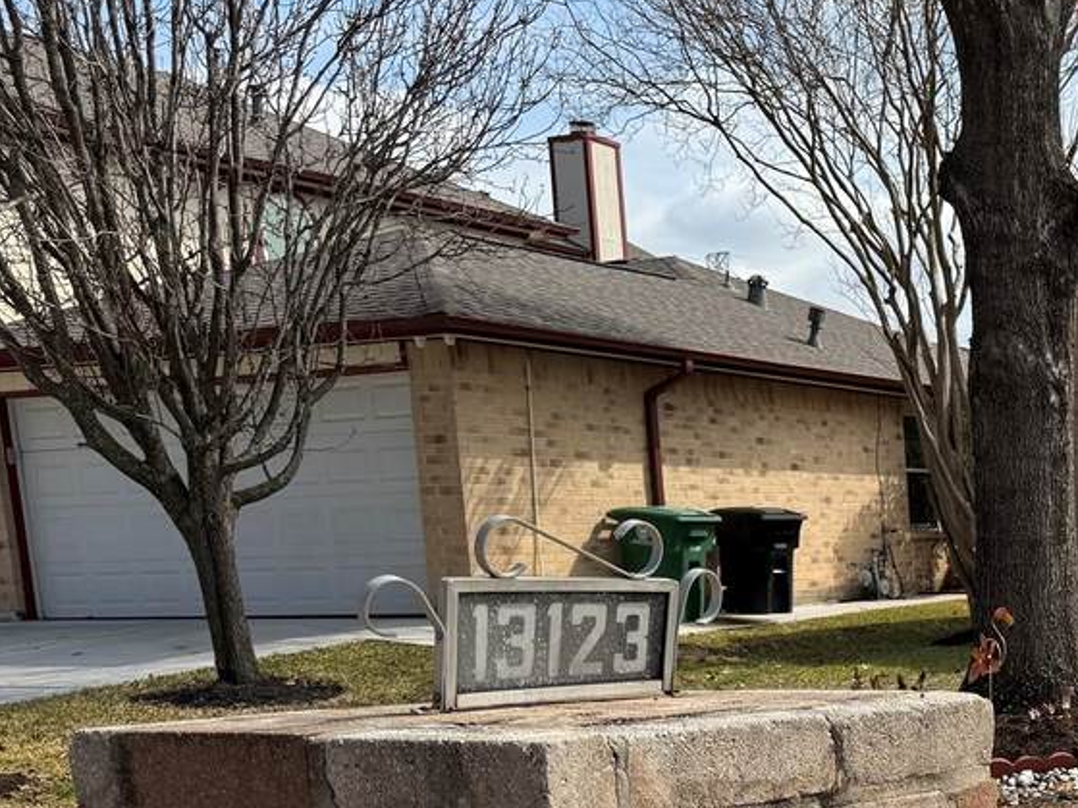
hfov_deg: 31.0
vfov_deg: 25.1
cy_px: 839
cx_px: 1198
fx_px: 1712
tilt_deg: -9.6
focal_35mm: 55
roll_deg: +1.8
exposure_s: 1/4608
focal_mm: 6.76
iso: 80
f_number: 1.78
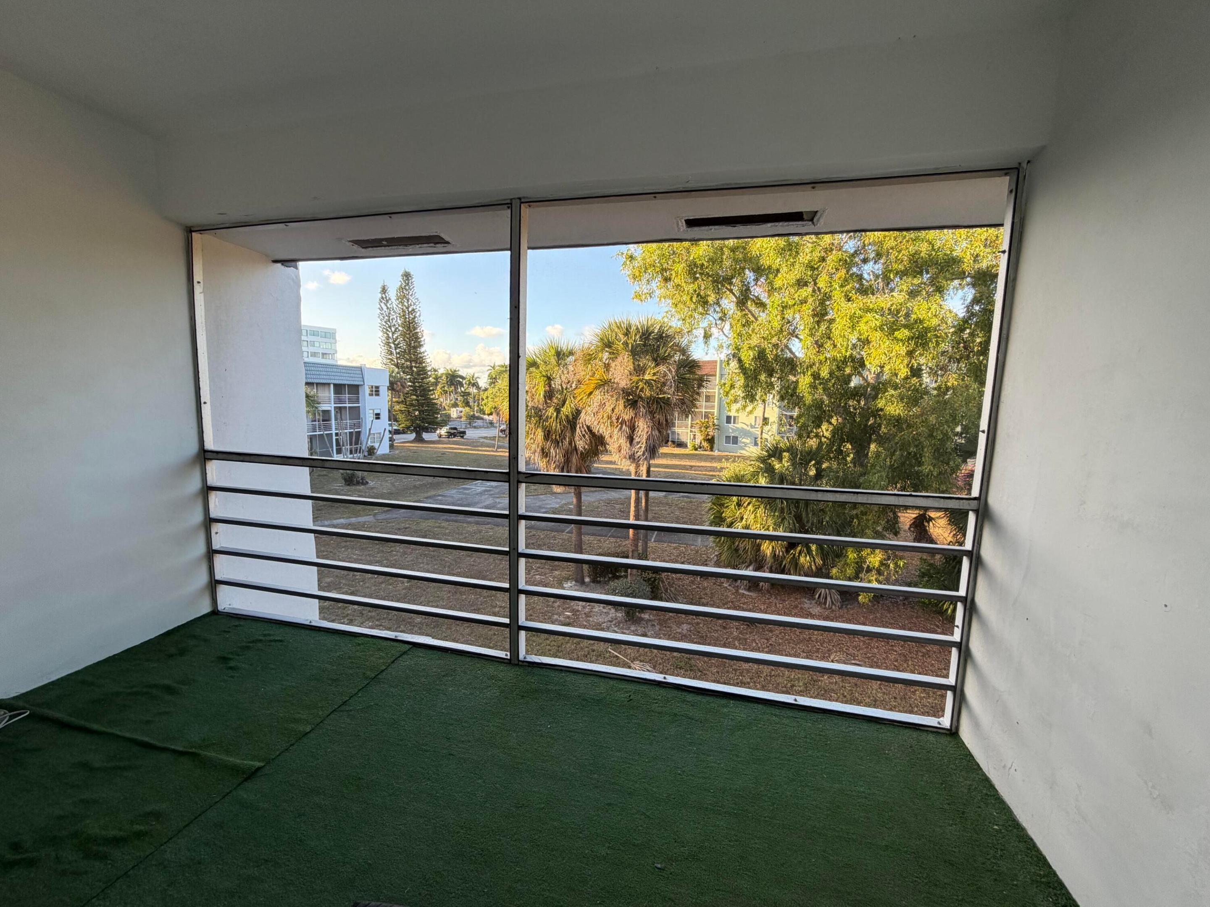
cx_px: 605
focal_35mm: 14
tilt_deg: -6.2
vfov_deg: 85.7
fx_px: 489
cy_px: 454
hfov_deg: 102.1
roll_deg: -0.5
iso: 64
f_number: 2.2
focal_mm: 2.22
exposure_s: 1/121
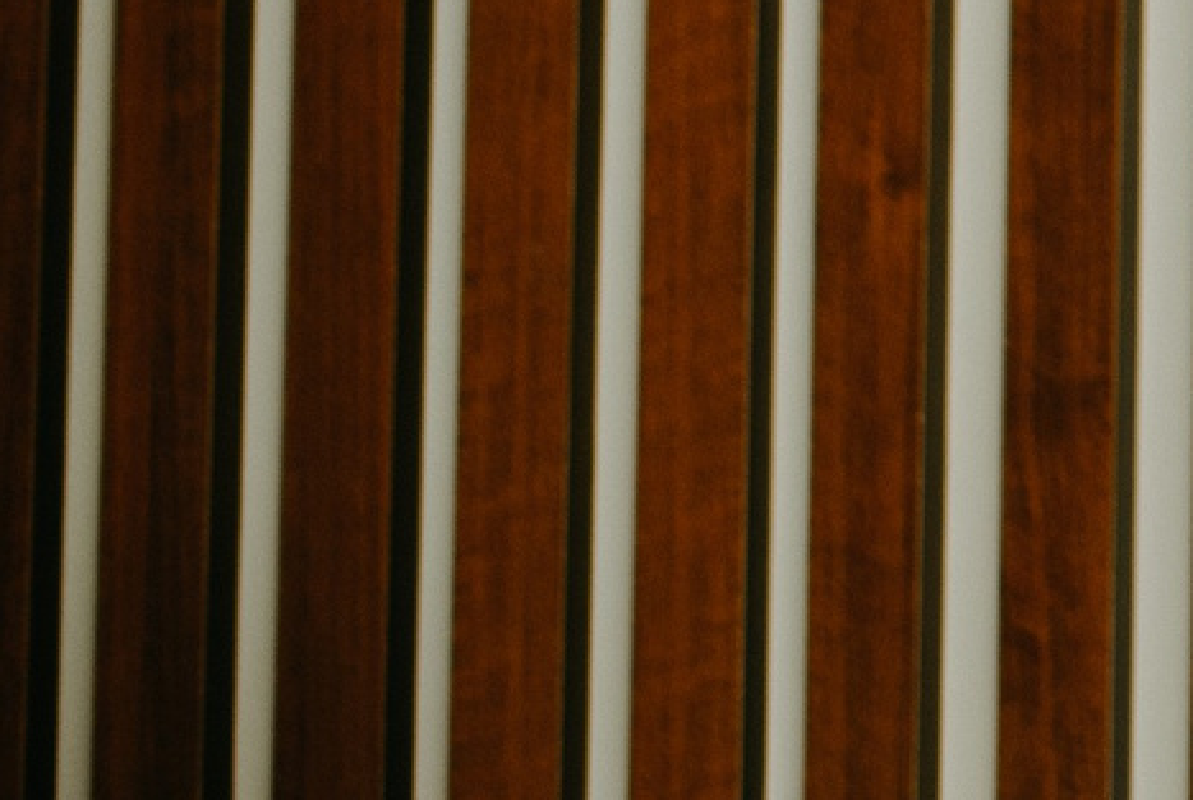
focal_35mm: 197
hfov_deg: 9.2
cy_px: -1200
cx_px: 3051
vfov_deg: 6.6
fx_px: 6539
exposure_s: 1/160
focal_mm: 35
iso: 125
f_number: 3.2
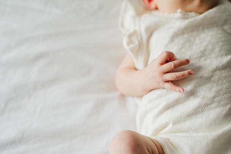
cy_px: 77
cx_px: 116
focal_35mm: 50
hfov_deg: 39.6
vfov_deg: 27.0
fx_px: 321
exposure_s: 1/200
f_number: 2.5
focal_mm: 50
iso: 800
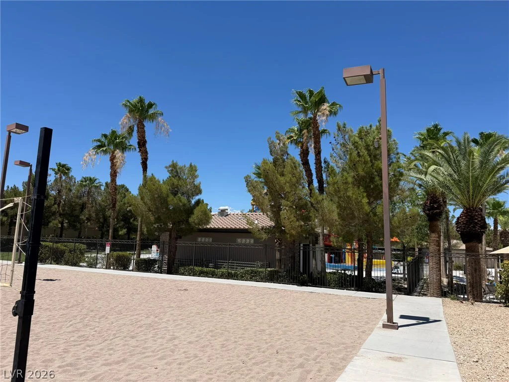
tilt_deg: +8.0
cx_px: 254
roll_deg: -2.4
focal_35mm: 24
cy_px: 191
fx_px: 353
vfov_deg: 56.8
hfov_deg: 71.6
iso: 80
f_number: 1.78
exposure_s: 1/6173
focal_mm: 6.76
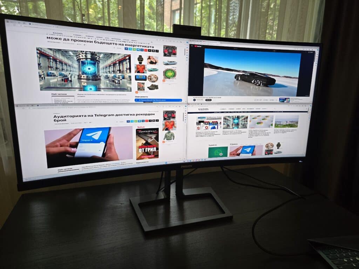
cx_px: 180
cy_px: 134
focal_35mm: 23
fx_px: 239
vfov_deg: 58.9
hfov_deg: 73.9
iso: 200
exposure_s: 1/180
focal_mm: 6.3
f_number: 1.7
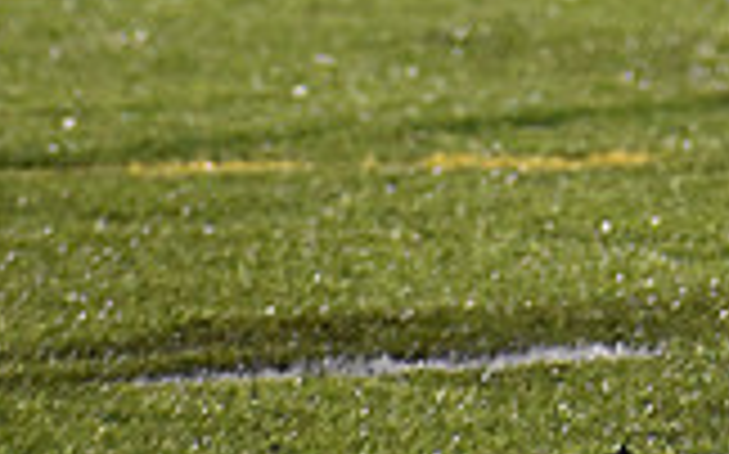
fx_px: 32620
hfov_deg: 1.3
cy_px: -800
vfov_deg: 0.8
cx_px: 776
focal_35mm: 1643
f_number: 6.3
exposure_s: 1/160
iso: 3200
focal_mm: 300
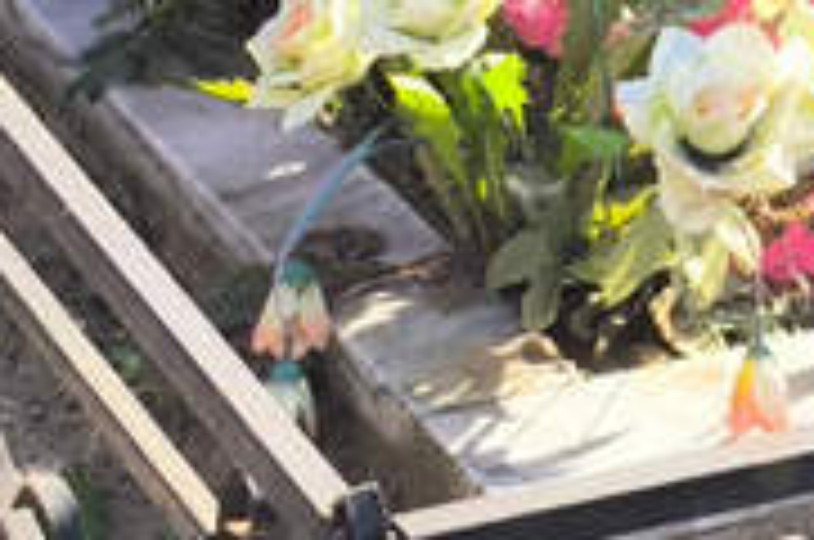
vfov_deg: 5.8
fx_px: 5191
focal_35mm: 230
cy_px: -558
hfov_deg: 8.9
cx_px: 987
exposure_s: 1/421
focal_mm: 4.71
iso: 50
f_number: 1.7
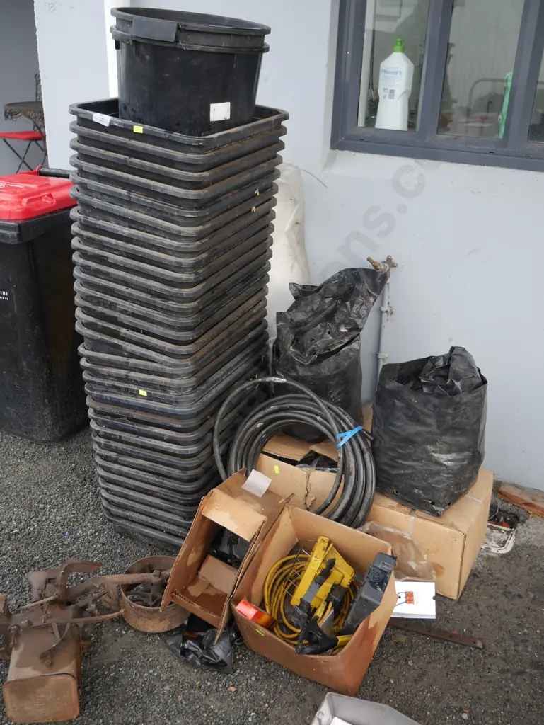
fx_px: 712
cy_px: 362
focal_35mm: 34
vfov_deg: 53.9
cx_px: 272
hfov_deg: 41.8
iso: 200
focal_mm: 17
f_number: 4
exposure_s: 1/100
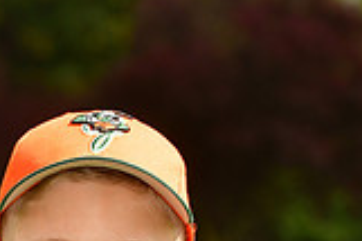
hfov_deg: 3.7
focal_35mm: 551
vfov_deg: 2.5
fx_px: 5535
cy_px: 431
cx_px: 171
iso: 200
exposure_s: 1/640
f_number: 5
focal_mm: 102
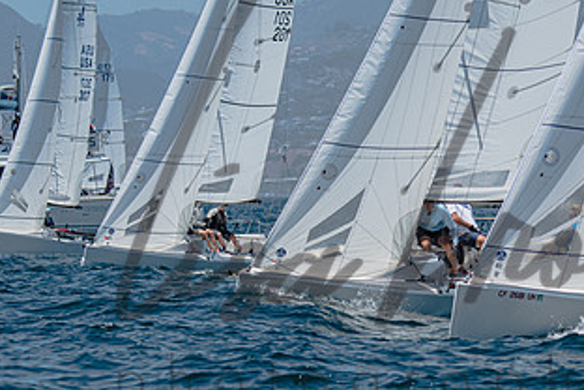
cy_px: 241
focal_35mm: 419
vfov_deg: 3.3
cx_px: 533
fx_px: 6797
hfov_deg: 4.9
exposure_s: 1/2000
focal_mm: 150
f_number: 5
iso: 200
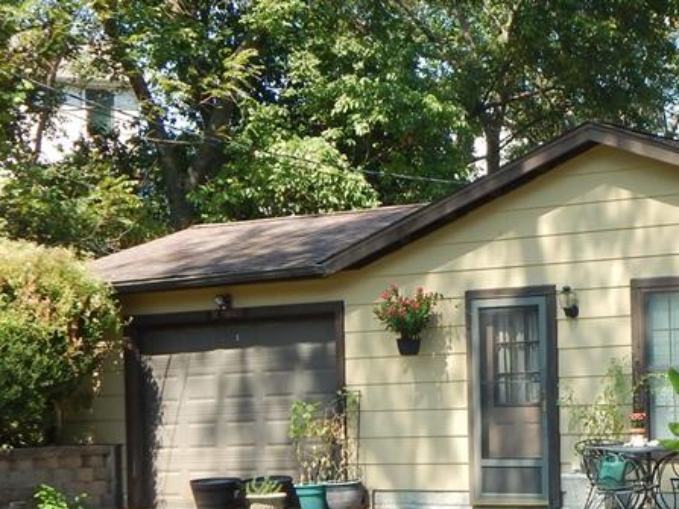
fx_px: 1706
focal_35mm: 87
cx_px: 761
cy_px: 401
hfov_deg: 21.3
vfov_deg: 16.8
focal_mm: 6.8
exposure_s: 1/320
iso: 125
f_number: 3.4
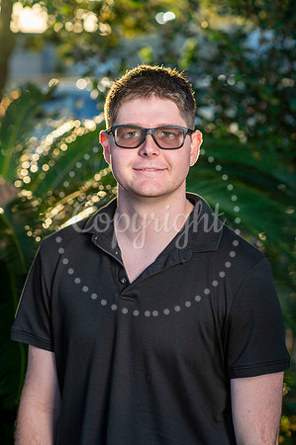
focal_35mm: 85
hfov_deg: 16.0
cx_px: 148
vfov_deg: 23.9
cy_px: 222
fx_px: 1051
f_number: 4
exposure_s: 1/250
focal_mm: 85
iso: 200
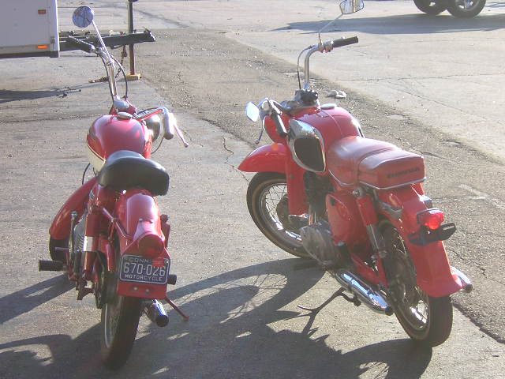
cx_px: 252
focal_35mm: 85
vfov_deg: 17.4
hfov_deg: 23.0
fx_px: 1240
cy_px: 190
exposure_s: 1/150
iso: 100
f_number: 4.1
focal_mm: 11.1
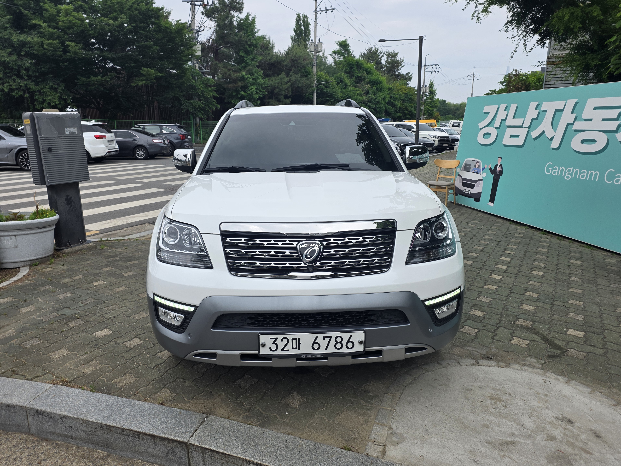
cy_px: 230
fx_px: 431
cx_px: 306
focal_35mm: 24
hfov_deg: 71.6
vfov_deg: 56.8
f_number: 1.7
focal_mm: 6.25
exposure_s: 1/4333
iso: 80
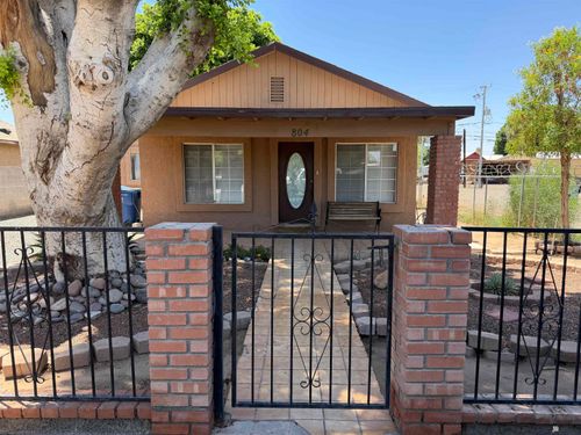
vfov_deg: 56.8
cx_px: 290
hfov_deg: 71.6
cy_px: 218
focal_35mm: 24
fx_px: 403
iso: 100
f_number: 1.78
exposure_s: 1/1410
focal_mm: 6.76
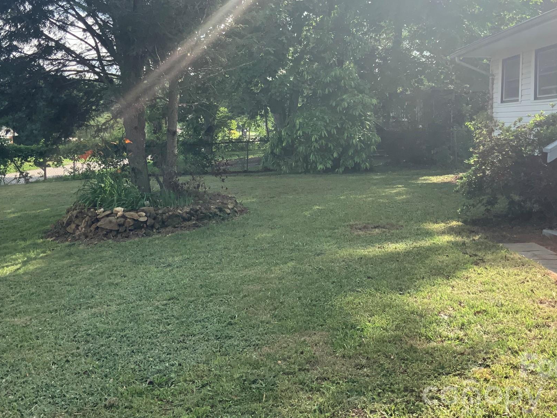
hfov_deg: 50.1
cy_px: 155
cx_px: 276
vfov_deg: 38.4
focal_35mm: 37
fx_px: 595
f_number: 1.8
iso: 16
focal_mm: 3
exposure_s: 1/534
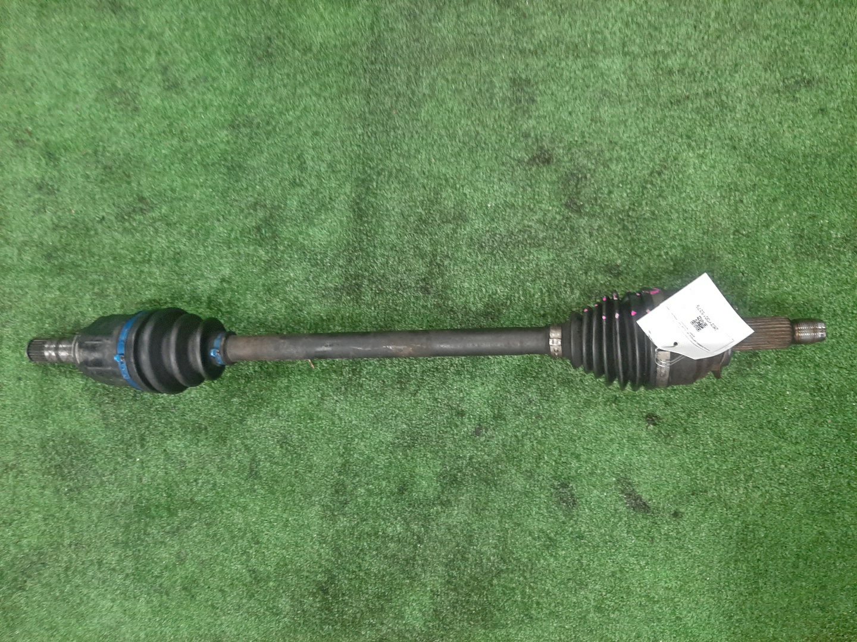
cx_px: 428
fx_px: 644
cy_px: 321
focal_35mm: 26
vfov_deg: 53.1
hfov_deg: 67.3
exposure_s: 1/33
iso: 175
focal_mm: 3.93
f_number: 1.7
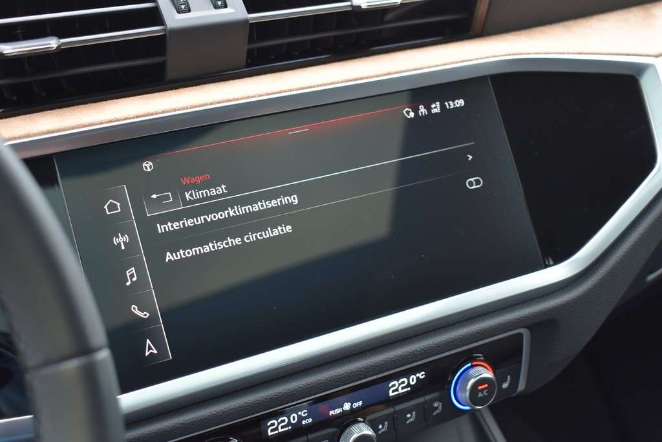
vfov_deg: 23.8
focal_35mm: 57
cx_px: 331
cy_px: 221
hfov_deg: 35.0
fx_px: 1049
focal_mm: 38
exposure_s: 1/60
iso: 450
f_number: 4.8
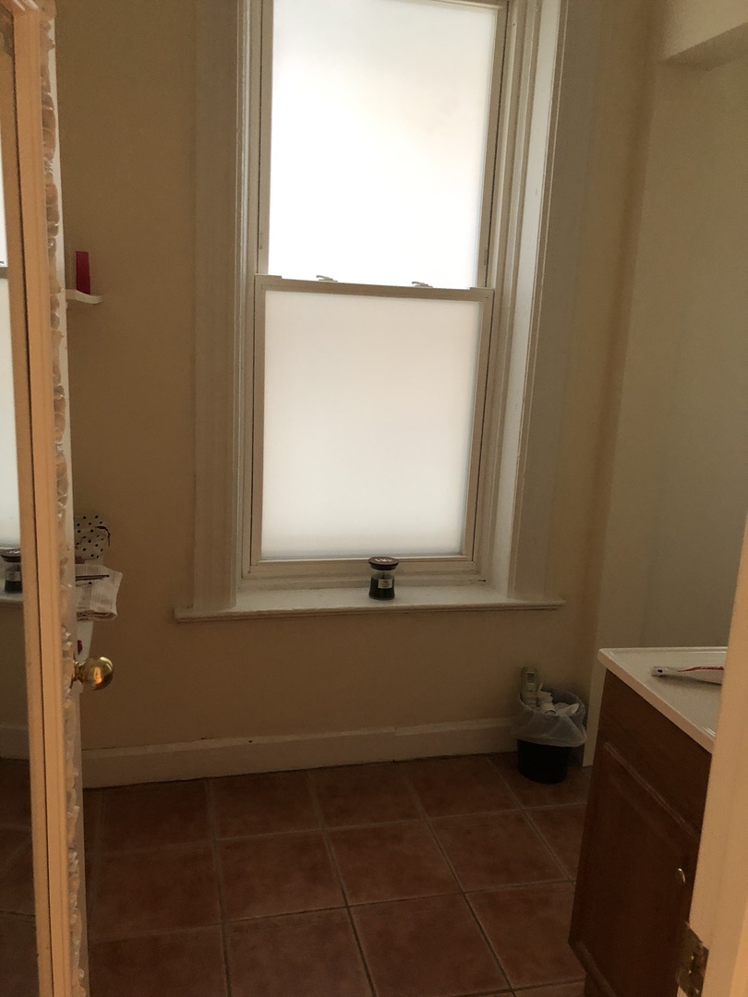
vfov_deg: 63.4
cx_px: 374
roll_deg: -4.2
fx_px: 807
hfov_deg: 49.7
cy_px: 498
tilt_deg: -8.5
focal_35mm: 28
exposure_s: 1/13
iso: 100
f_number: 1.8
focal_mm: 4
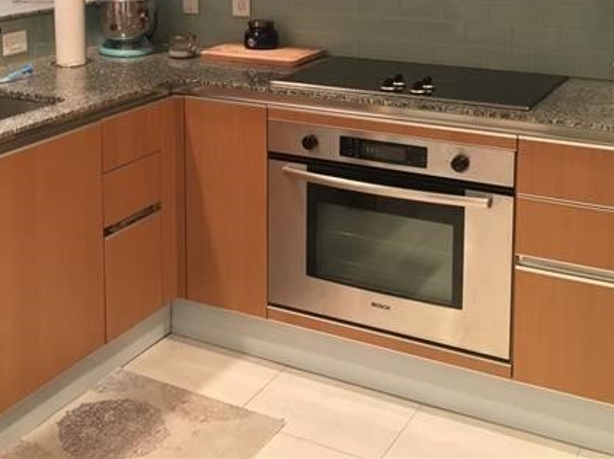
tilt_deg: -8.6
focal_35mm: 55
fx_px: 975
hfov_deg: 34.7
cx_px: 224
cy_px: 25
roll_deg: +0.3
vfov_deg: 25.5
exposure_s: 1/30
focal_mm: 4.15
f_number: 2.2
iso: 125
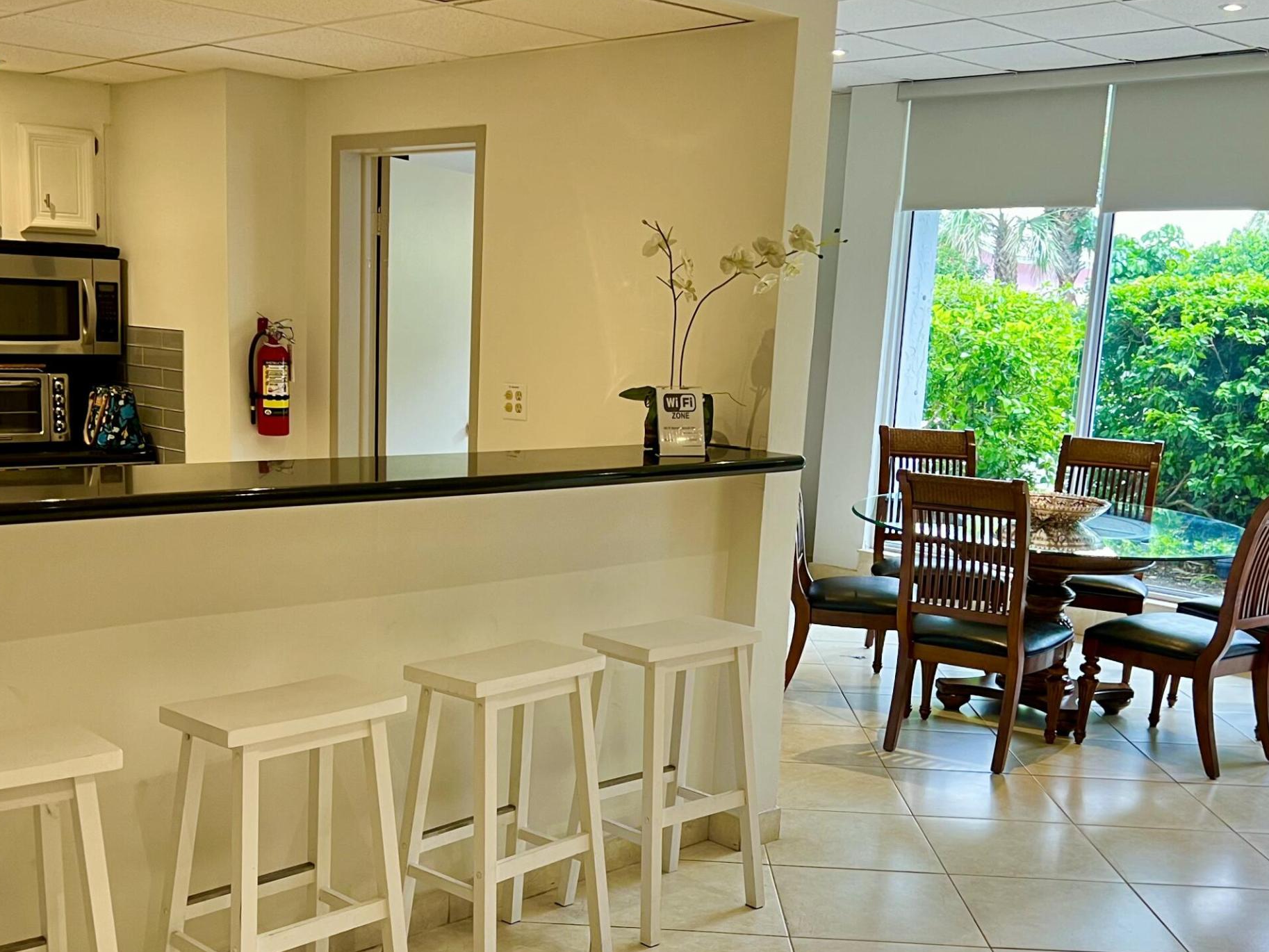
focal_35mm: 41
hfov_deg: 45.7
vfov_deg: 34.9
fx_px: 1503
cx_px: 562
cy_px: 611
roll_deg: -2.4
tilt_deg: -11.4
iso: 100
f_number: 1.5
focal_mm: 5.7
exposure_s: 1/60
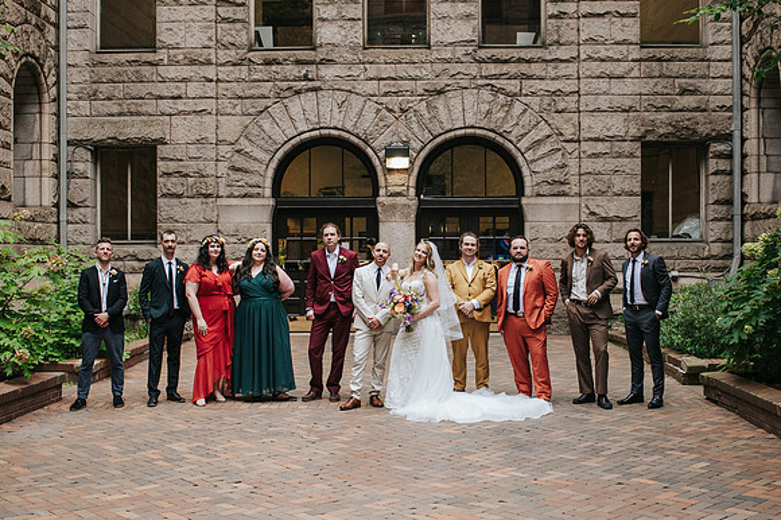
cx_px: 396
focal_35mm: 48
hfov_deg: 41.2
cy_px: 280
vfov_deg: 28.1
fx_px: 1038
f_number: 3.2
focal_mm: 35
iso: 800
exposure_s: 1/400
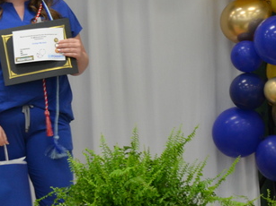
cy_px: 22
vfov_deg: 3.4
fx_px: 3443
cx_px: 57
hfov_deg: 4.6
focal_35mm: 432
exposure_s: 1/30
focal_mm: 90
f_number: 5.3
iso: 1000
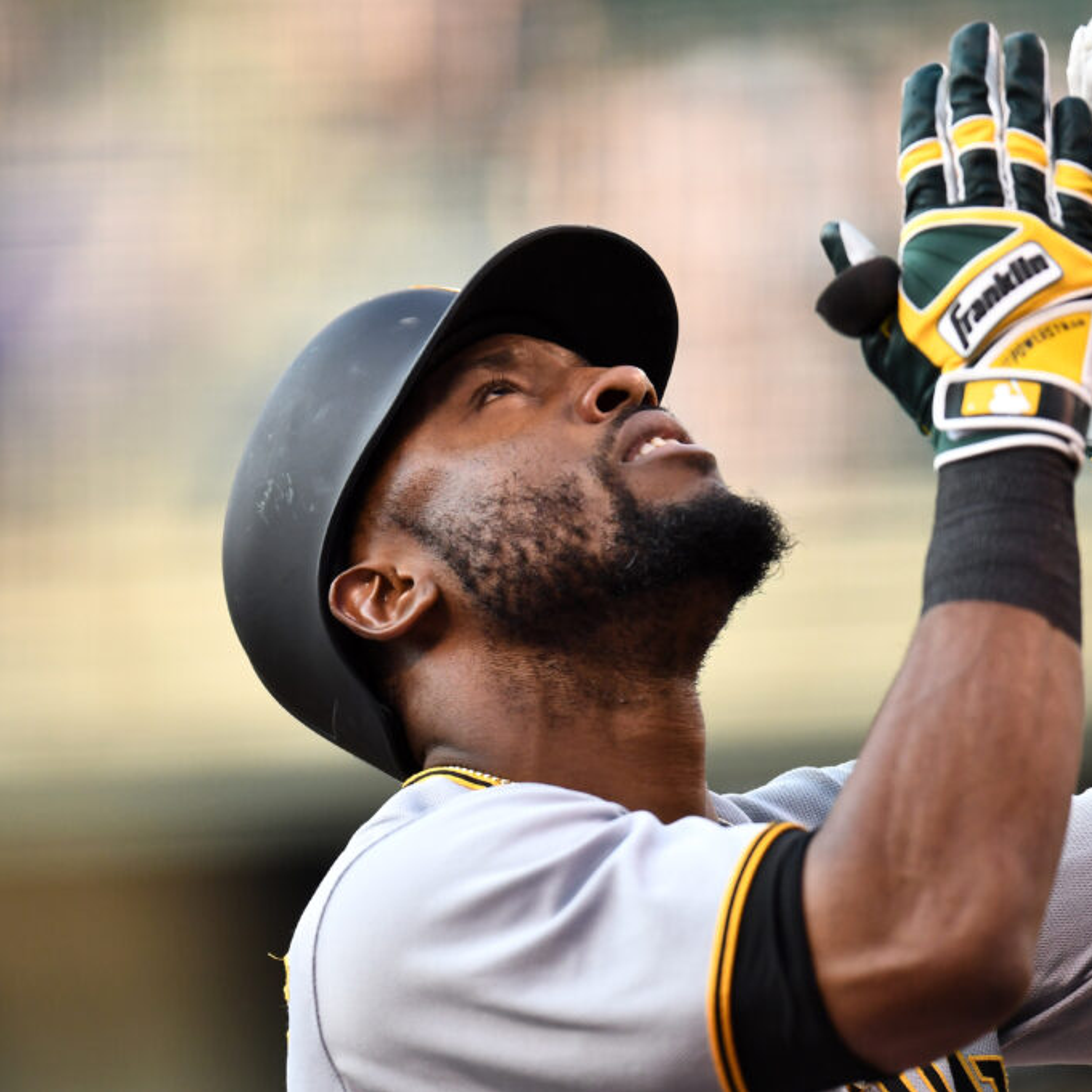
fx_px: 27374
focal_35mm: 767
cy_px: 546
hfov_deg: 2.3
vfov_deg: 2.3
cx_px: 574
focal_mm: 400
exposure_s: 1/2000
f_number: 2.8
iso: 1000
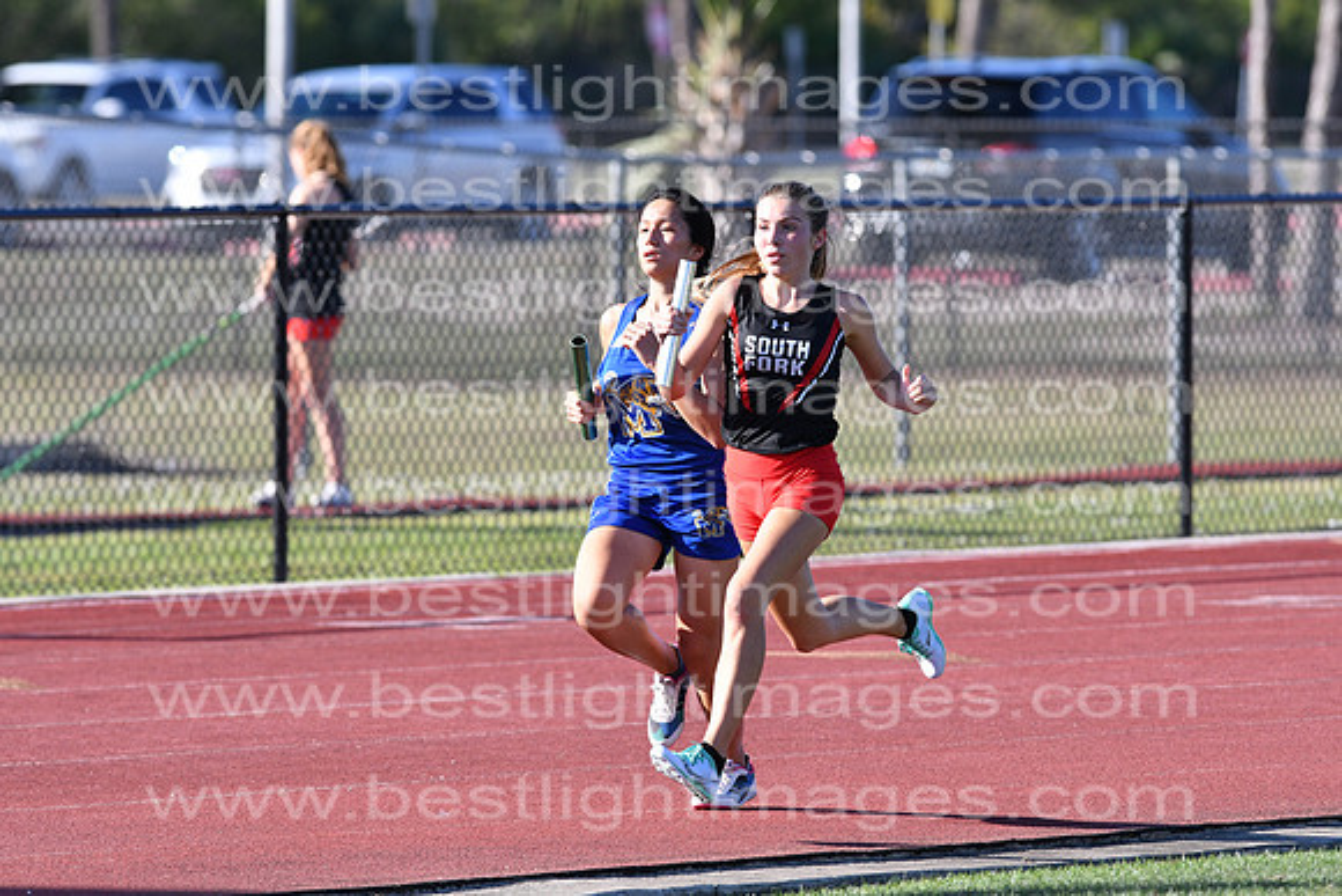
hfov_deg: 4.6
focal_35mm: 450
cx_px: 671
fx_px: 16778
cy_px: 448
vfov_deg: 3.1
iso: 400
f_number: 5.6
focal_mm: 300
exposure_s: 1/1250
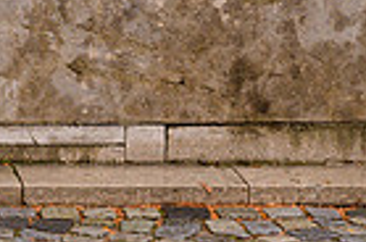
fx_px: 1988
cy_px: -166
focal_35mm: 196
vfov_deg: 6.8
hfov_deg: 10.2
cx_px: -192
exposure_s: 1/400
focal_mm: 46
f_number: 4.5
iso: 400
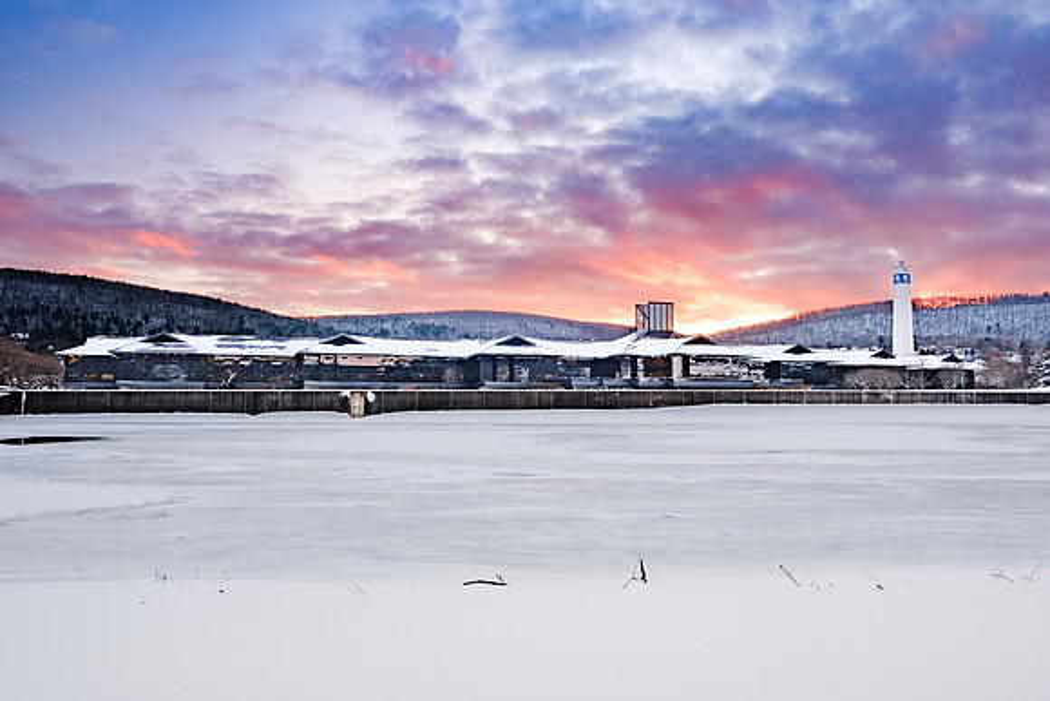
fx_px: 839
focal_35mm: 29
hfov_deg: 64.1
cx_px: 537
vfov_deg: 45.3
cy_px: 377
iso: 160
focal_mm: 17.4
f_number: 8
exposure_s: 1/13
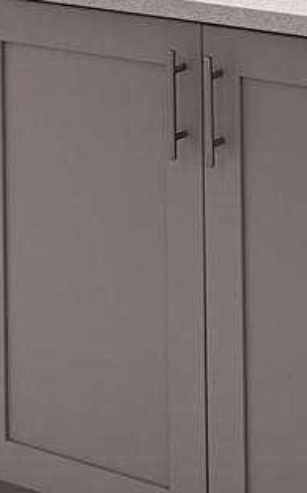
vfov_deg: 13.6
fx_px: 1892
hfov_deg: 9.2
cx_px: 332
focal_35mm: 141
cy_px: -339
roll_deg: +0.6
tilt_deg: -1.5
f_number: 1.5
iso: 64
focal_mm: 5.7
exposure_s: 1/159
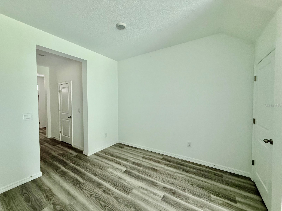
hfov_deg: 102.1
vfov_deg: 85.7
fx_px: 114
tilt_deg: -1.5
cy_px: 106
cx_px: 141
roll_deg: +0.1
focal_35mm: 14
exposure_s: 1/60
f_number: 2.2
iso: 400
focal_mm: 2.22
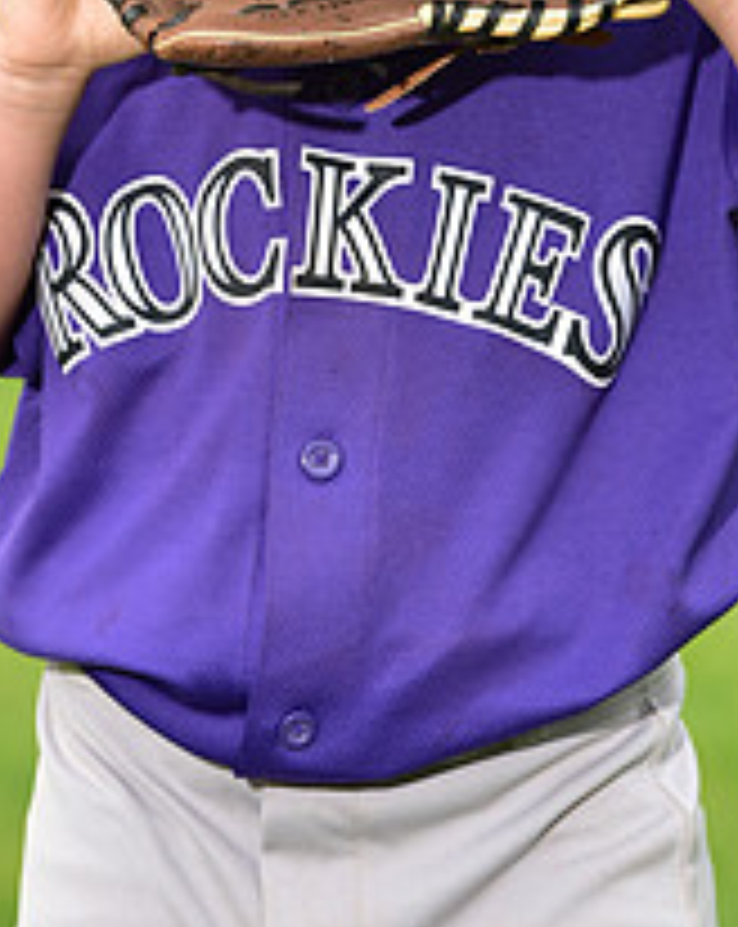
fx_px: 11967
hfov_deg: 3.5
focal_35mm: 437
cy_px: -243
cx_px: 416
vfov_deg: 4.4
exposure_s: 1/250
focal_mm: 165
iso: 400
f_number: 5.6
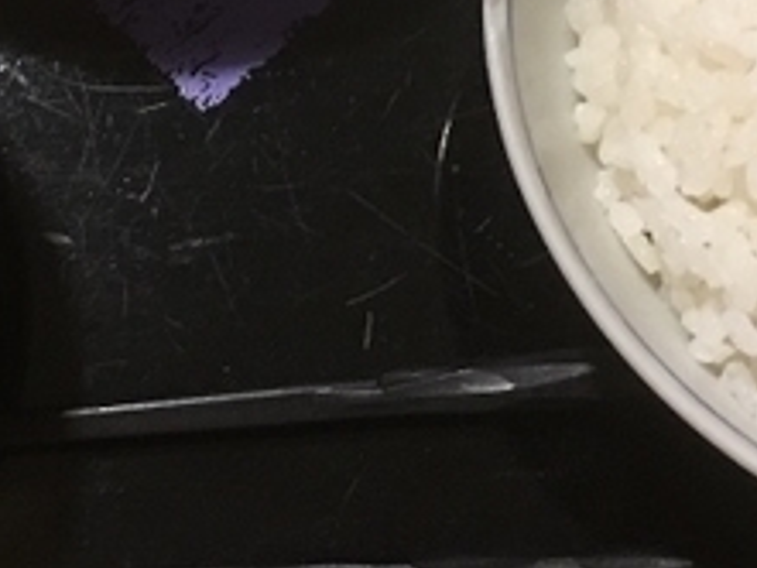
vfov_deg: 13.8
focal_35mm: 105
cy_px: -89
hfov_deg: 18.7
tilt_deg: -70.0
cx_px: 264
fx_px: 2297
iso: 100
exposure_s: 1/8
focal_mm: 4.15
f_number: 2.2
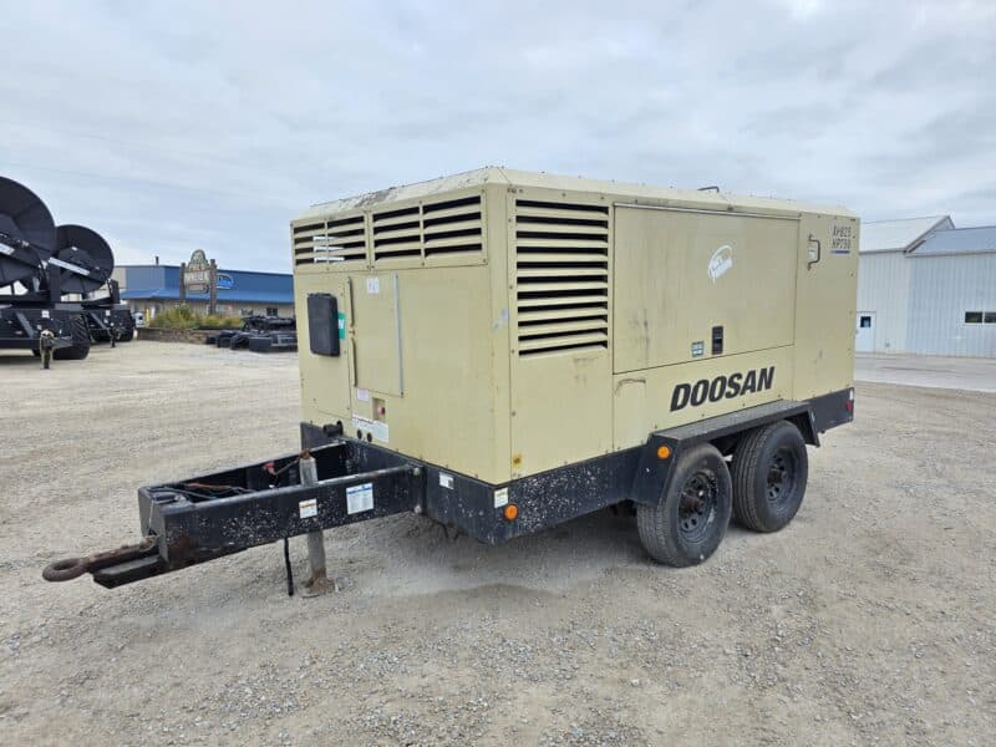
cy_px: 374
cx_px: 498
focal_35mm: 23
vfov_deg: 58.9
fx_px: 662
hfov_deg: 73.9
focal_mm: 6.3
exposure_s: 1/180
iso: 40
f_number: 1.7
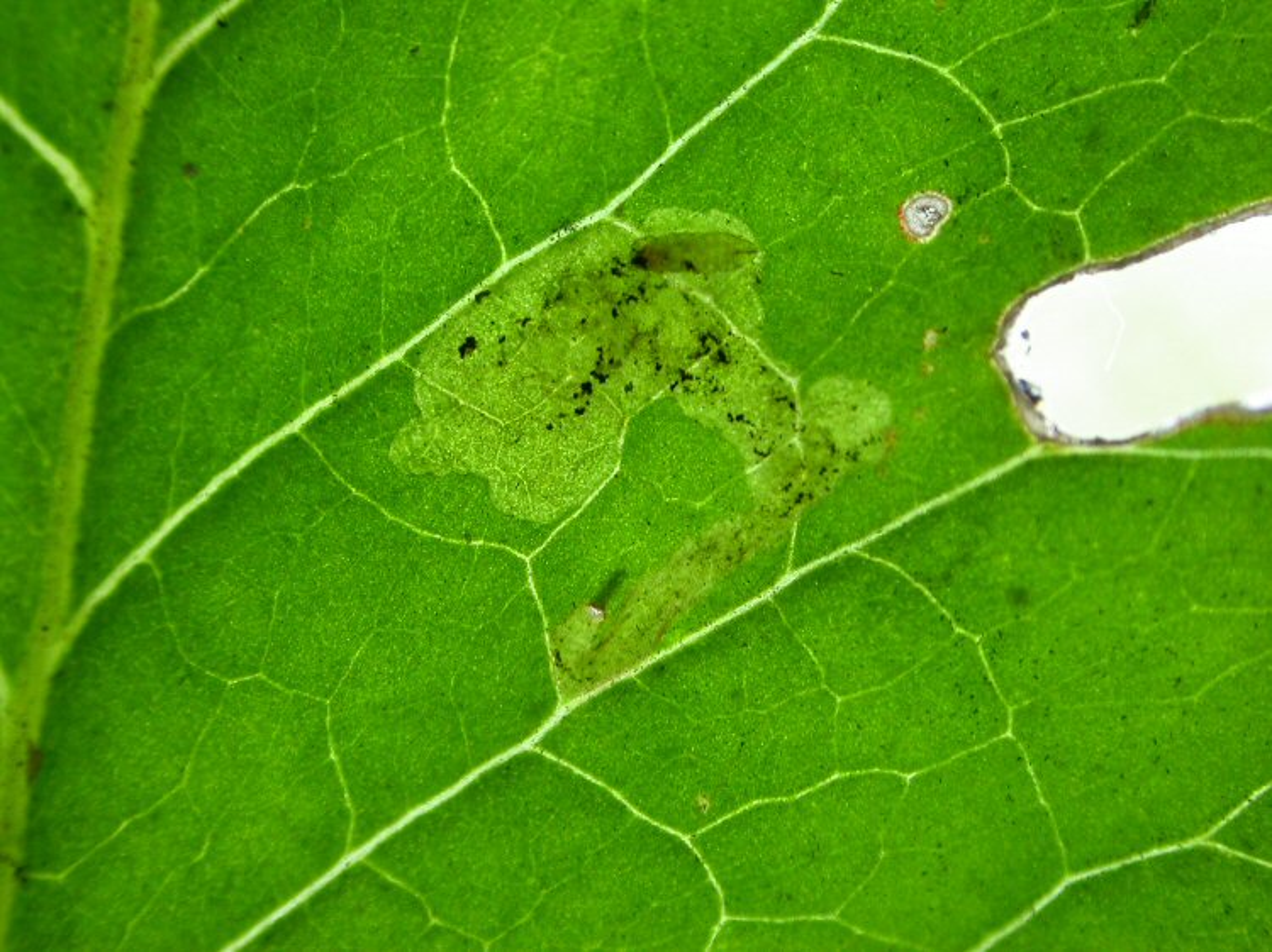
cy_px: 476
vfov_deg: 18.9
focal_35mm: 78
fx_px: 2865
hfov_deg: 25.0
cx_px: 636
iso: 100
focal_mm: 16.2
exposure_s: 1/50.2
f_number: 3.5
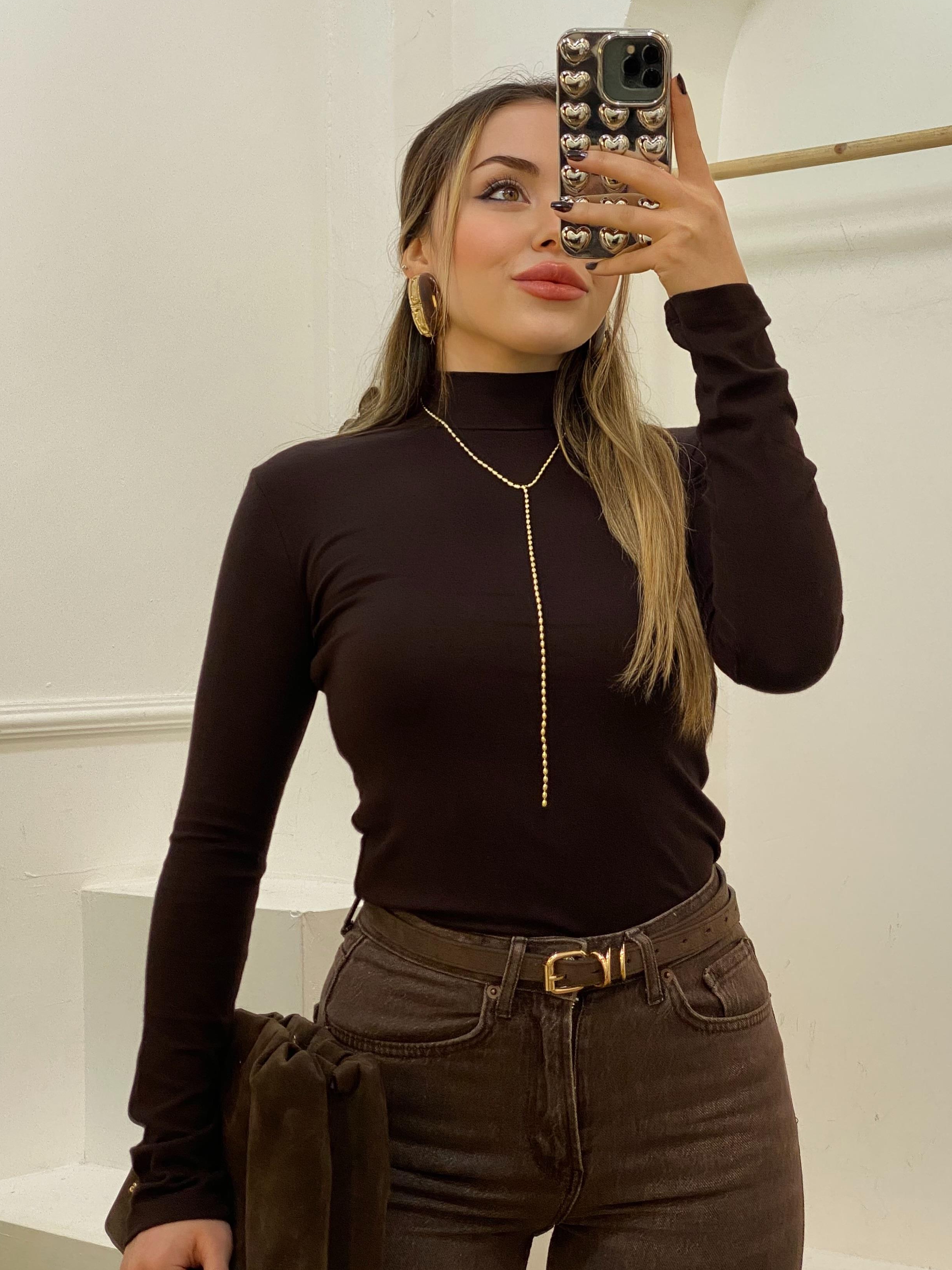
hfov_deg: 22.9
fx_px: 2347
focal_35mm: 64
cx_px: 515
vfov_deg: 30.2
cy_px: 547
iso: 64
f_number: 2
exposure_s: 1/100
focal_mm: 6
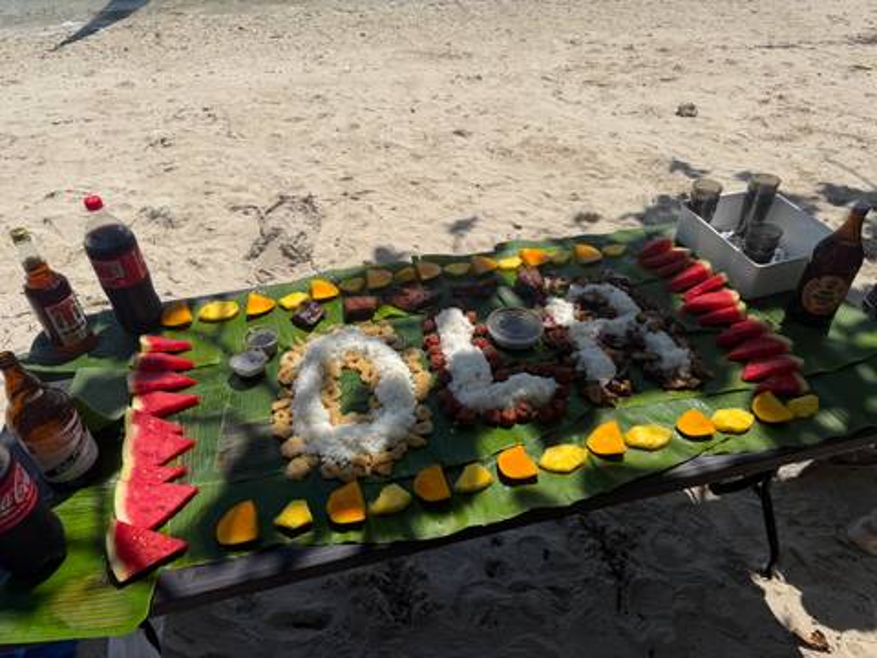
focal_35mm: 24
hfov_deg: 71.6
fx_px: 608
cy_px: 329
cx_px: 438
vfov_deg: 56.8
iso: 80
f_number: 1.78
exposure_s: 1/8130
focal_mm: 6.76
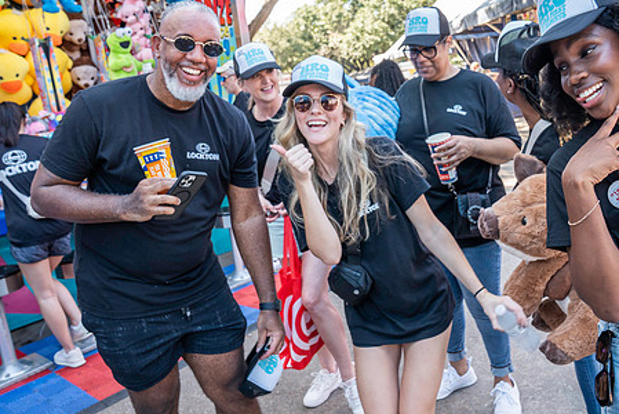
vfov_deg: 42.2
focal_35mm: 31
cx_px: 380
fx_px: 533
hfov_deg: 59.6
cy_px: 166
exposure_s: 1/200
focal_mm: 24
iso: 800
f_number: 5.6
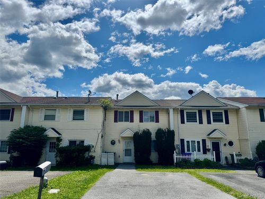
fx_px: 184
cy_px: 100
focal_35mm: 24
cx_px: 132
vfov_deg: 56.8
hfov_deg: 71.6
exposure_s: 1/12346
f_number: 1.78
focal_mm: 6.76
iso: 64
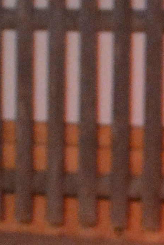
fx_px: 1584
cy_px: -69
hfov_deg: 5.9
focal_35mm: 232
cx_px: -7
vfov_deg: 8.7
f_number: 4
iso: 3200
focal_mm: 26
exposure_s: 1/15
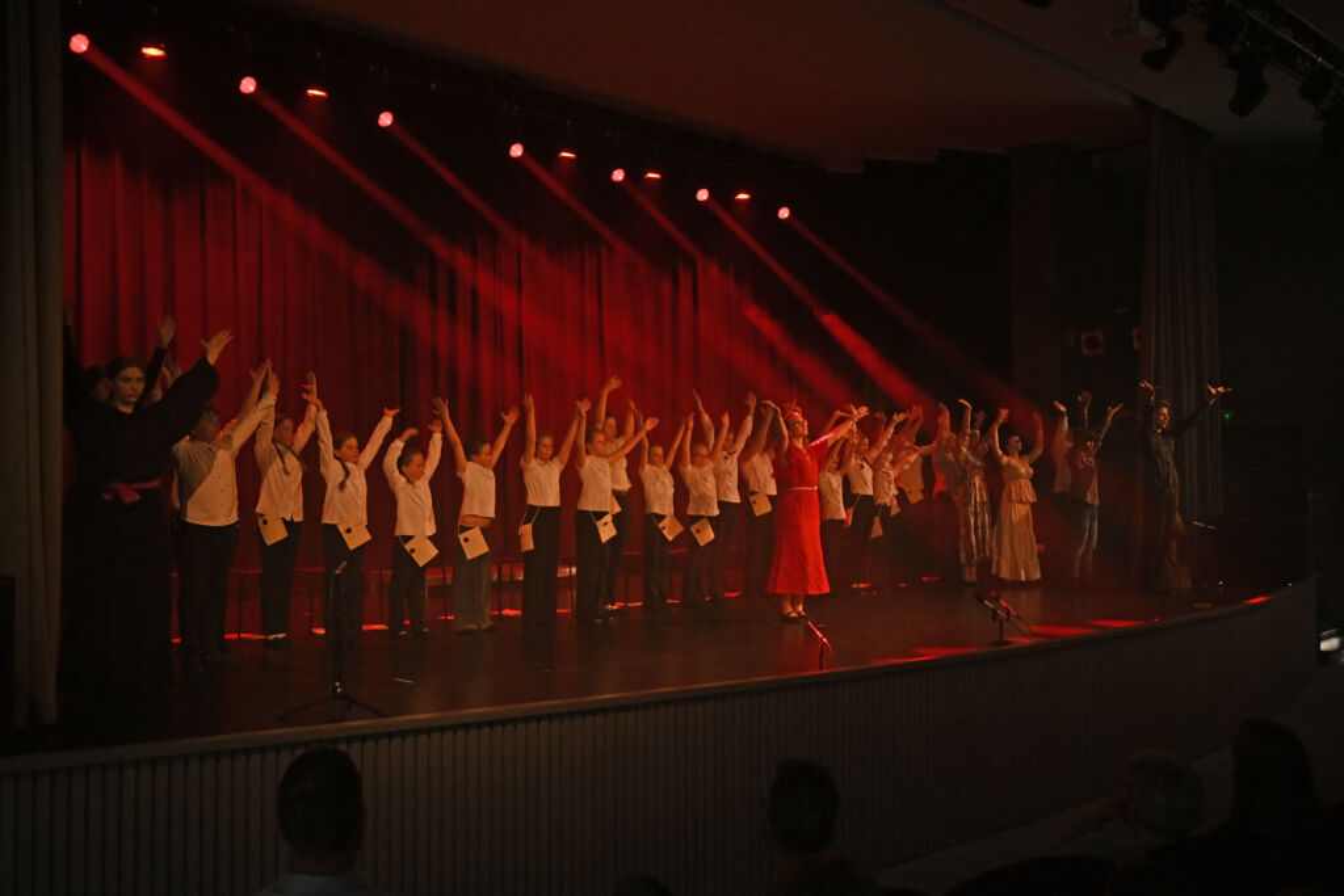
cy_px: 448
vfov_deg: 40.5
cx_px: 672
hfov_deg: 58.0
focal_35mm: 32
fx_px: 1213
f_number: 4.5
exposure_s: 1/125
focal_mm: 32.5
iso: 3200
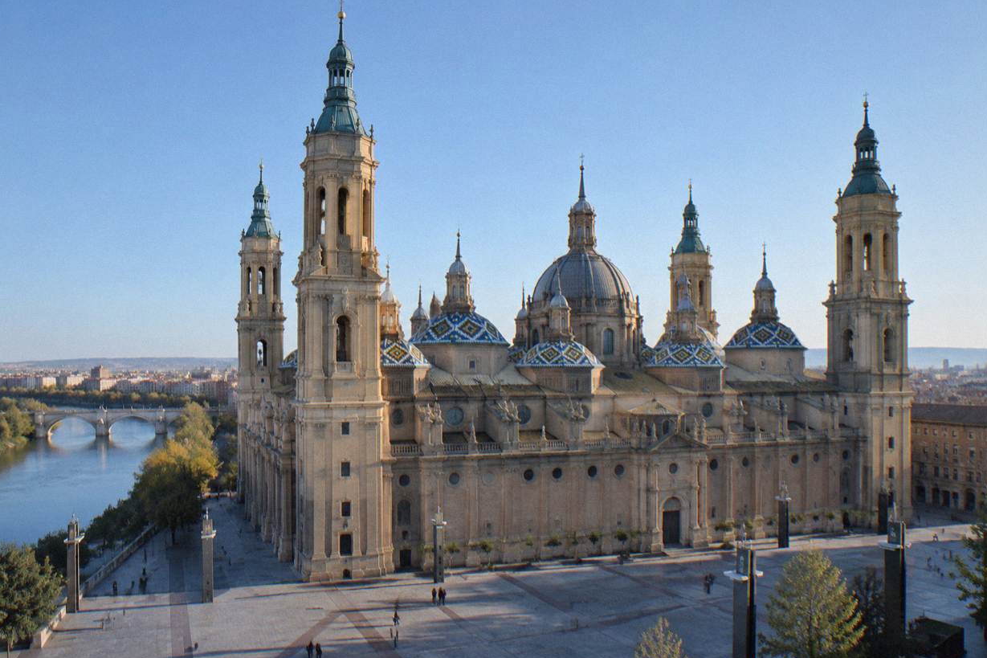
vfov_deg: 51.3
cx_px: 488
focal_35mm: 25
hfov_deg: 71.5
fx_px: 685
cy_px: 341
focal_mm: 24
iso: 200
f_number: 10
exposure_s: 1/125
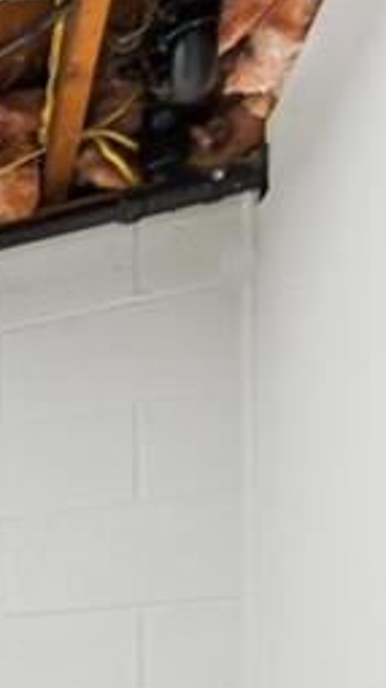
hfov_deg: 9.7
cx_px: -947
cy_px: 849
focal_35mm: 59
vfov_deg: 29.8
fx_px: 1076
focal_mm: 14
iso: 50
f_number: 11
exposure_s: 1/2.5
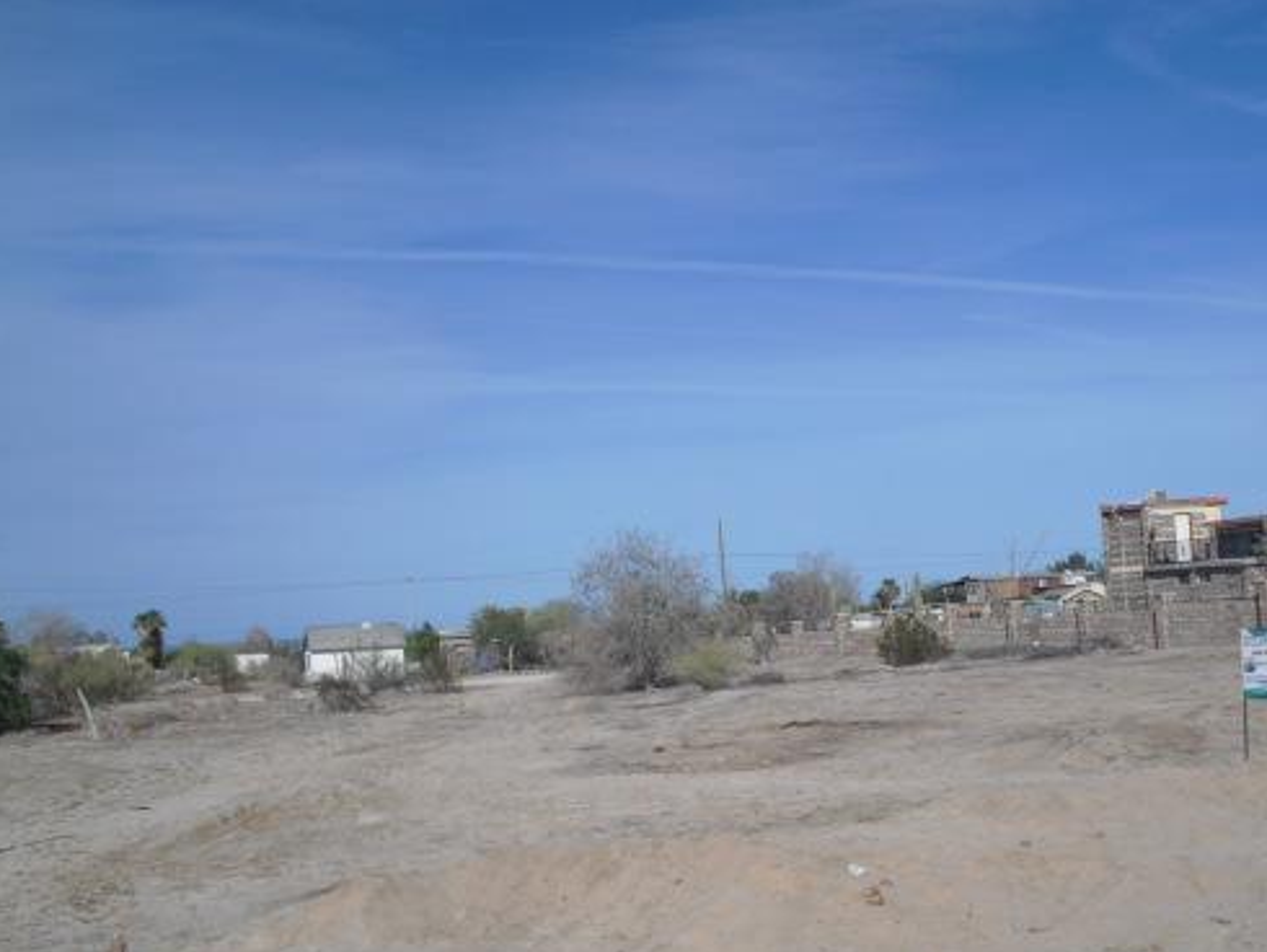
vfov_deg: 30.9
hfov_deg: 40.2
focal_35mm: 47
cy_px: 530
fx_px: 1721
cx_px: 776
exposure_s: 1/320
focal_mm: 6.3
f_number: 7.8
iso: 64
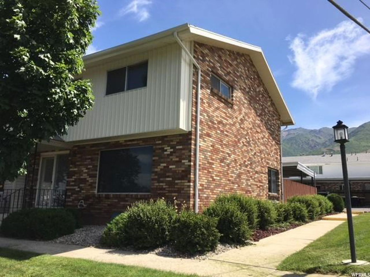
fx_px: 310
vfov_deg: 48.2
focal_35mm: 29
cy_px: 138
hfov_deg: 61.7
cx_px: 185
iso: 25
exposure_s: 1/1374
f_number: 2.2
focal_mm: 4.15
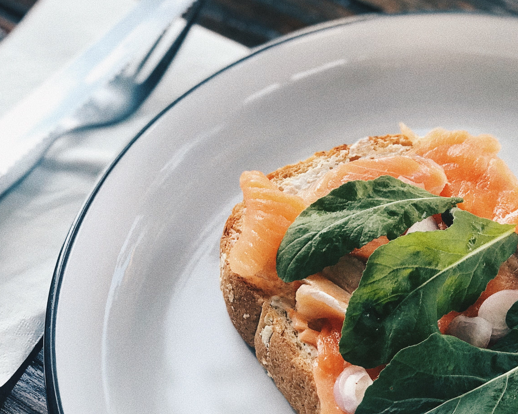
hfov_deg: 19.5
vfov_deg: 15.7
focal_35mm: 98
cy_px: 218
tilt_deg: -53.3
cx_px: 367
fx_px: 1502
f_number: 2.8
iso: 40
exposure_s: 1/50
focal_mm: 6.6
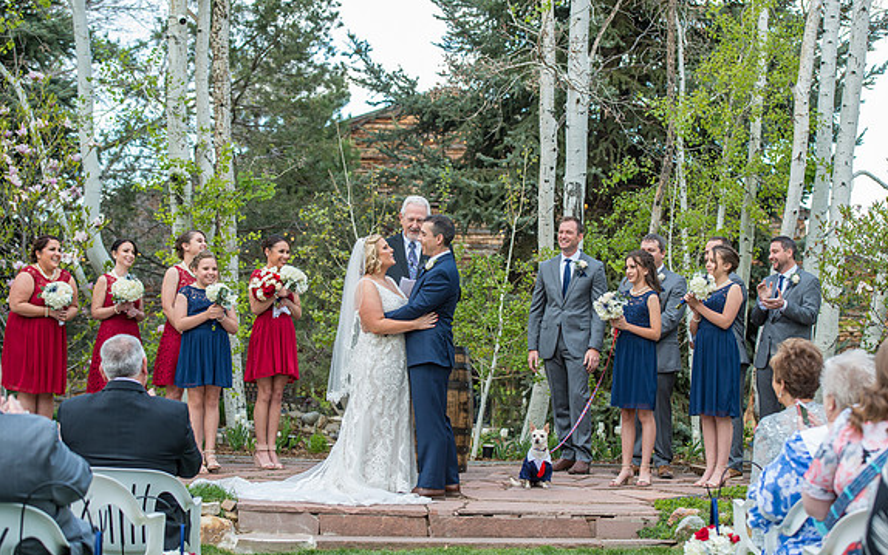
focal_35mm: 105
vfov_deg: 12.5
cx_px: 447
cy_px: 282
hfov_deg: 19.8
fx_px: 2542
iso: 400
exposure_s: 1/200
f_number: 5
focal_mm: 102
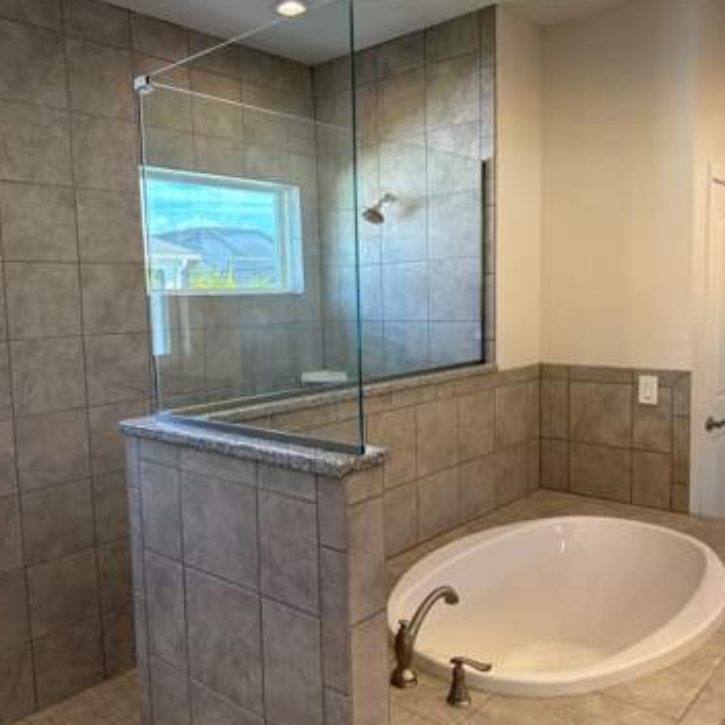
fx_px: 687
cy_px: 364
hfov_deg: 55.6
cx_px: 339
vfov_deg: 55.6
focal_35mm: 29
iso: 100
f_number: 1.78
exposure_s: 1/166
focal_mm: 6.86
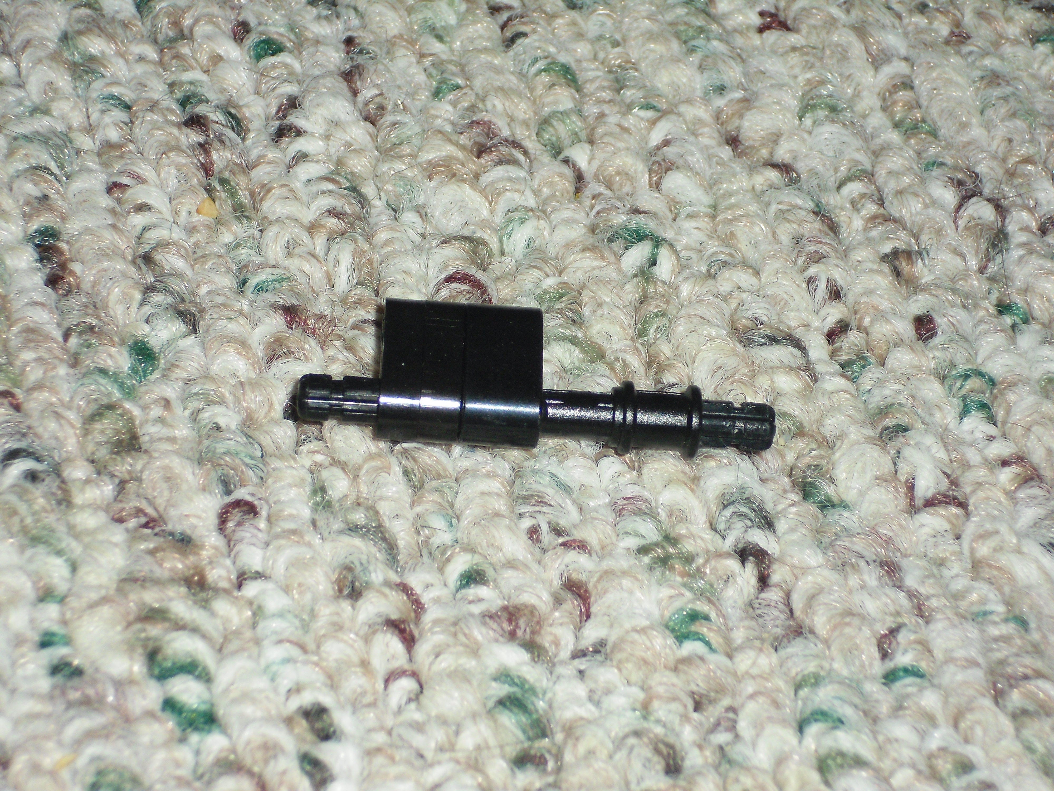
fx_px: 3197
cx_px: 527
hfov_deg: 18.7
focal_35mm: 105
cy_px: 396
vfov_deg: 14.1
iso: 200
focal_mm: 18.9
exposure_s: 1/60
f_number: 5.6
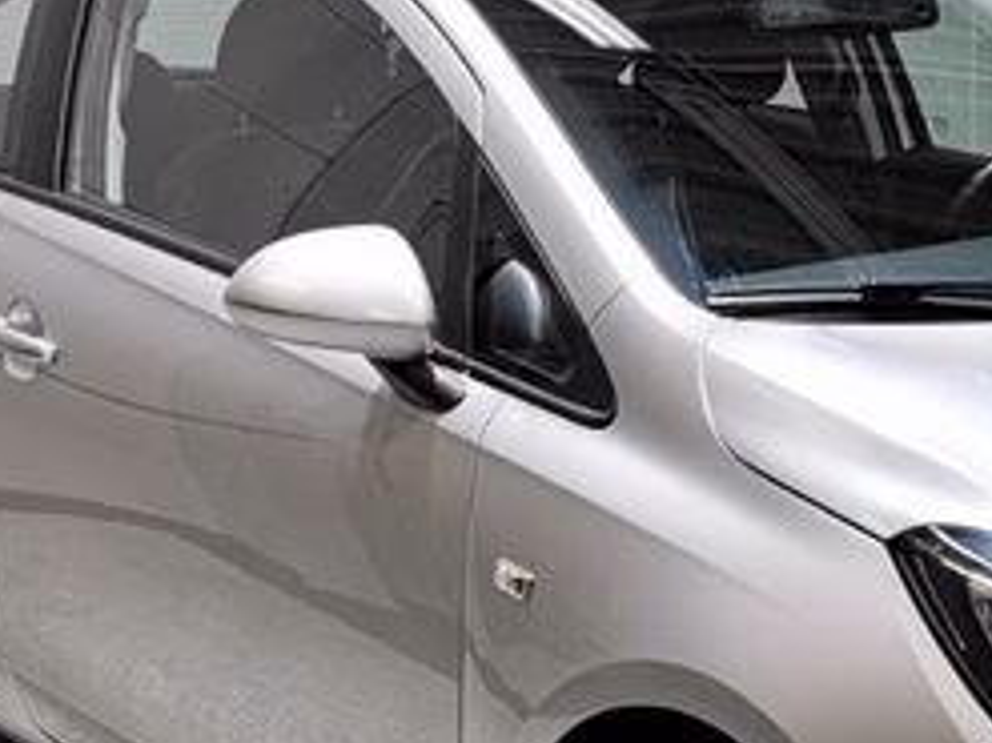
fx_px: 3523
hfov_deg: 15.8
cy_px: 386
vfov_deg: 12.0
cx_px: 940
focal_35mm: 123
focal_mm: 5.56
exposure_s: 5
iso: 50
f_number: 1.6
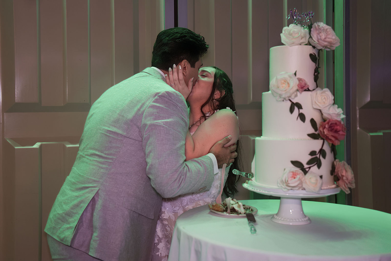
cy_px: 130
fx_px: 424
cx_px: 196
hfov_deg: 49.5
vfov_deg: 34.2
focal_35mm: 39
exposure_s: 1/160
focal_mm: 39
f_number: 2.8
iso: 8000
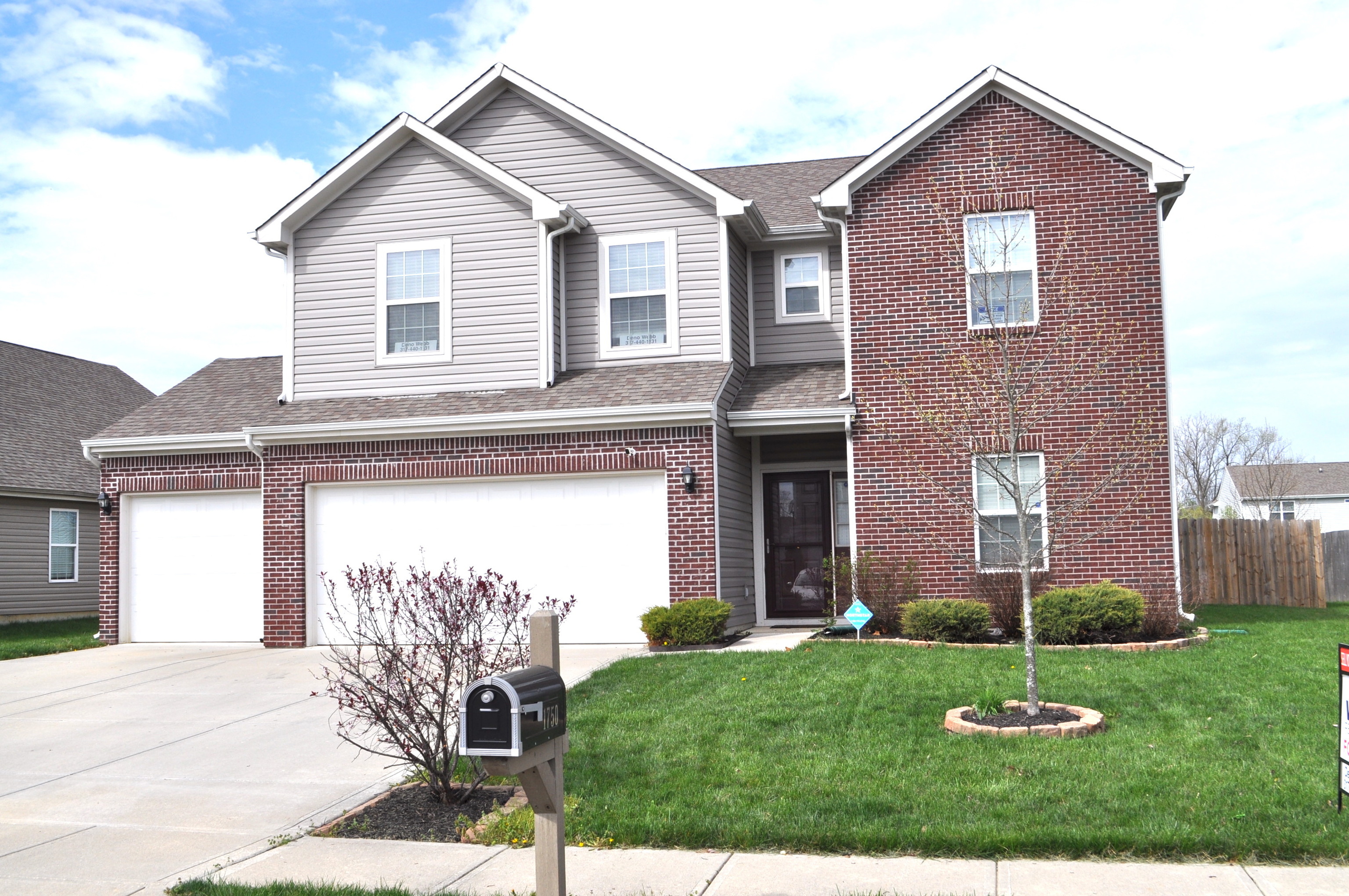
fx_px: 1347
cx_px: 674
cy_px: 448
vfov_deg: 36.8
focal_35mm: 36
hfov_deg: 53.2
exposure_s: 1/500
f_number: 11
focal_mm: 24
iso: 200
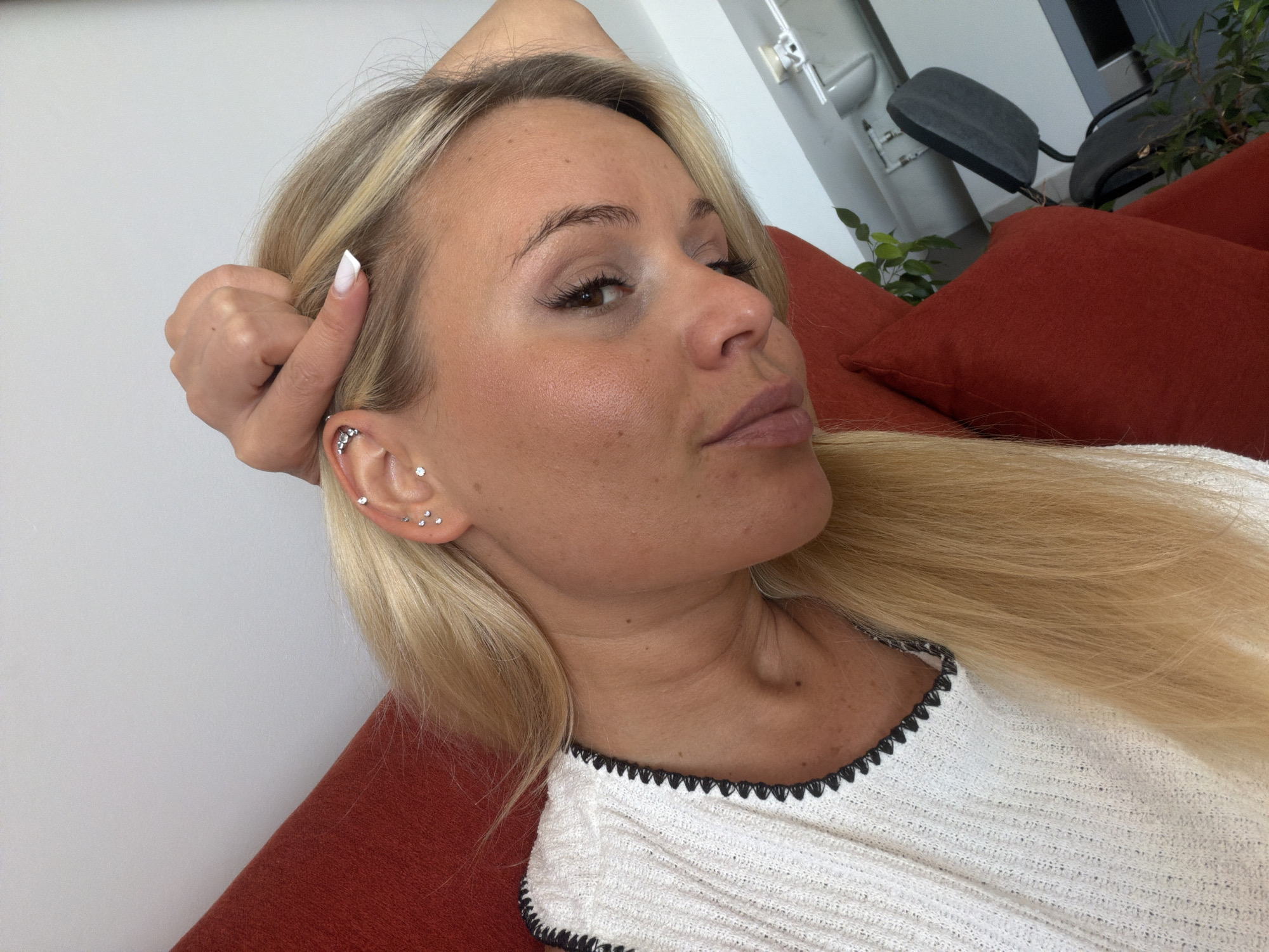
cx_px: 634
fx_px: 843
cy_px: 476
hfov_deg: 73.9
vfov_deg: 58.9
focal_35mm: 23
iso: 80
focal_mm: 2.71
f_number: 1.9
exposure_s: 1/66
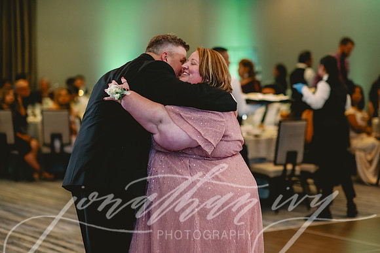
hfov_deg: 21.7
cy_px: 113
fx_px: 992
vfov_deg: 14.6
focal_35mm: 94
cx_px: 190
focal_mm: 85
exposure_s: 1/125
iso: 2500
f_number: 2
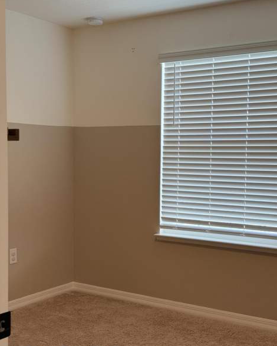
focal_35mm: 51
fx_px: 523
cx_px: 137
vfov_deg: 36.7
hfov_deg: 29.7
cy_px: 185
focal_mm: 6.76
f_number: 1.78
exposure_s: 1/120
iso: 80
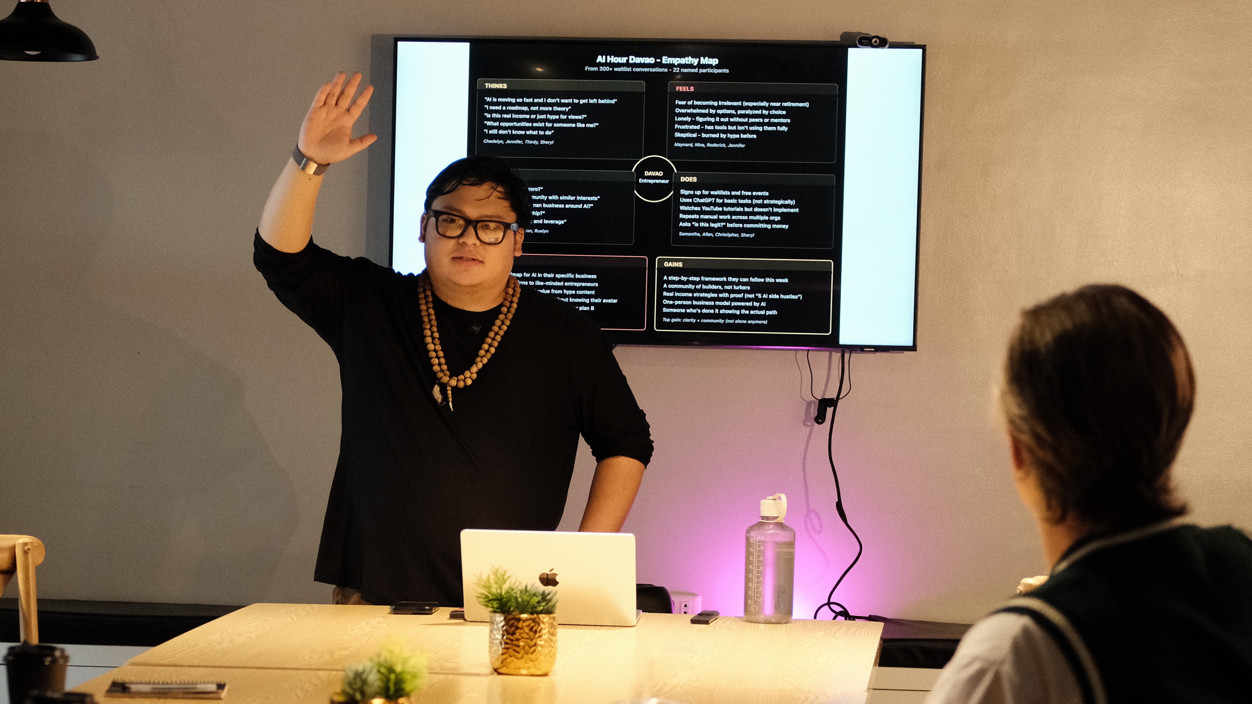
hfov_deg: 18.1
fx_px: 3917
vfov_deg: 10.3
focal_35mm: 118
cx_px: 349
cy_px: 503
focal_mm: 50
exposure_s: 1/200
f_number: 2.8
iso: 2500
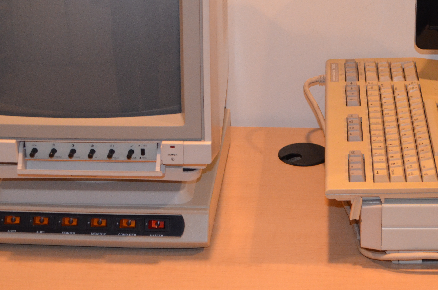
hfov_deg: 21.7
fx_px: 1140
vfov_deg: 14.5
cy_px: 75
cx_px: 287
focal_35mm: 94
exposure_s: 1/60
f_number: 5
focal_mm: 35
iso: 1800
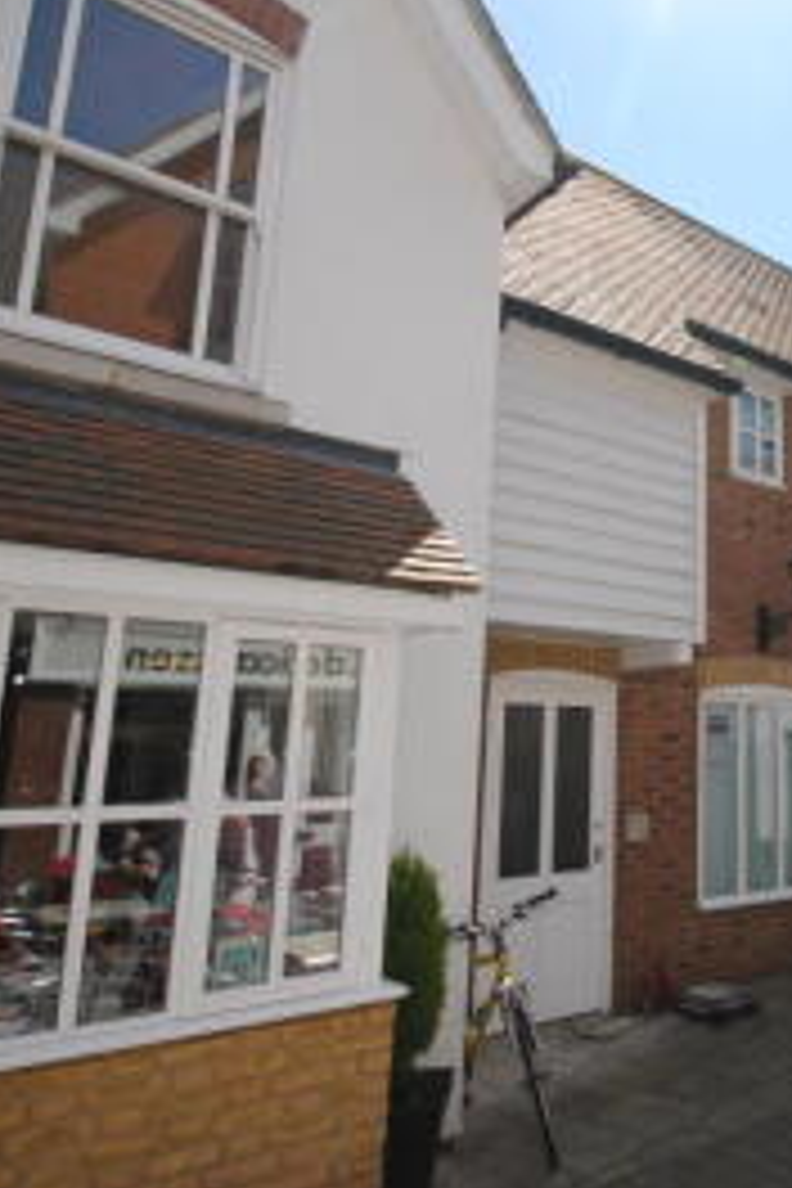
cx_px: 742
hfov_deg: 43.0
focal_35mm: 27
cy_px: 569
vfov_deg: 67.4
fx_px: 891
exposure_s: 1/200
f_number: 8
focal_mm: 10
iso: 100
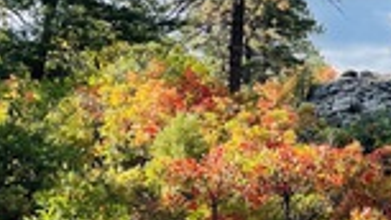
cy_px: 43
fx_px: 1151
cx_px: 580
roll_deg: +2.5
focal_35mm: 111
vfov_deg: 10.9
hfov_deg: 17.4
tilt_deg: +16.7
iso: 32
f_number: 1.6
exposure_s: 1/1825
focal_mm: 4.2
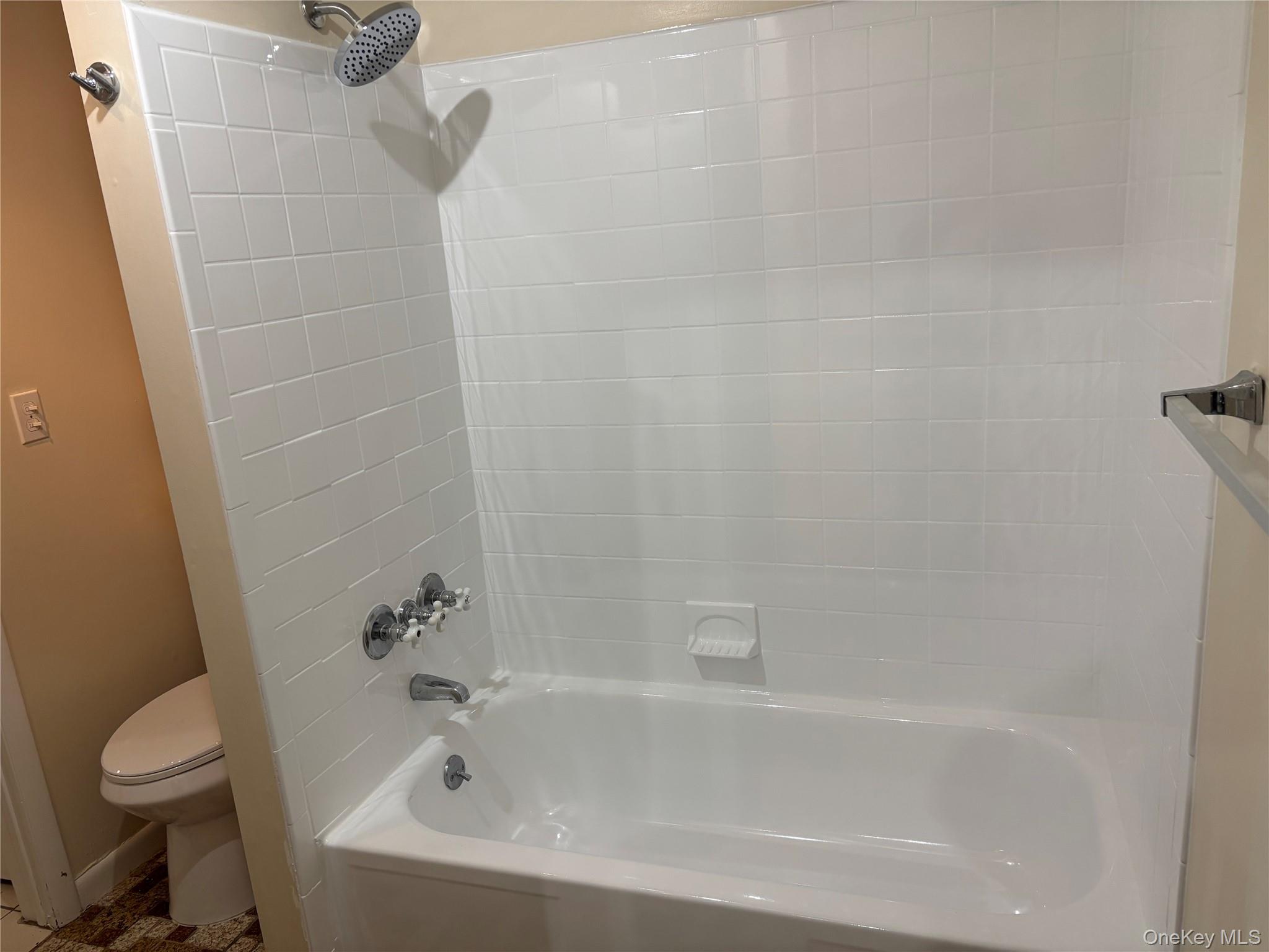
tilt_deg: -15.0
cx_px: 634
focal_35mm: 26
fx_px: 953
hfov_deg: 67.3
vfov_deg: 53.1
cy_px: 476
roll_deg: +5.3
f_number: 1.6
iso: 125
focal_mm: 5.96
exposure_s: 1/120
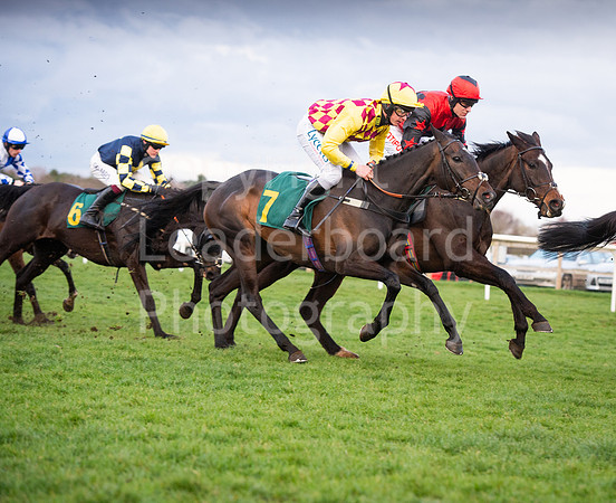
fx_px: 2255
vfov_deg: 12.7
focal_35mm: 123
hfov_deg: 15.5
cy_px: 258
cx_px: 381
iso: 2000
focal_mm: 105
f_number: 4.5
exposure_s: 1/1250
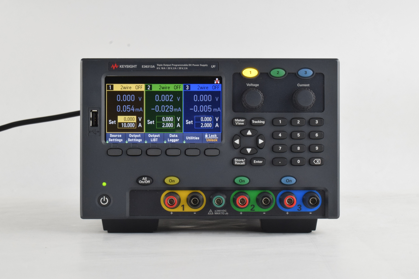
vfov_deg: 16.6
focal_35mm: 82
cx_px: 210
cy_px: 140
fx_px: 960
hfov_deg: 24.6
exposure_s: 1/30
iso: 1600
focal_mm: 55
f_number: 22
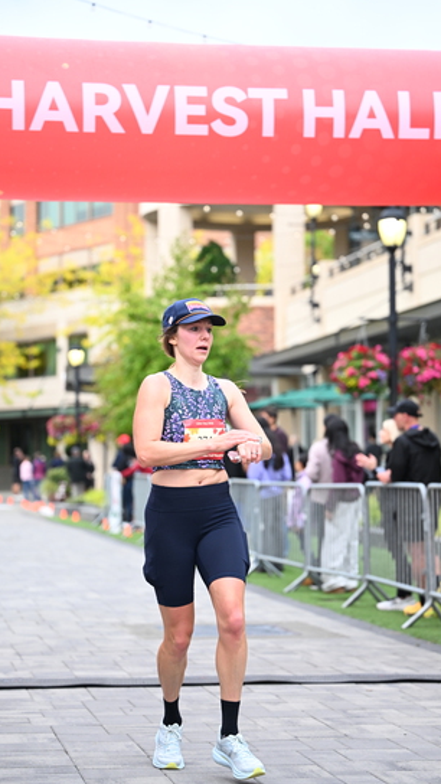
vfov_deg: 23.9
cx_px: 215
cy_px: 389
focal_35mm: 89
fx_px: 1850
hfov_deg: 13.6
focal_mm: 84
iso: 1000
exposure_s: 1/1600
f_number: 2.8
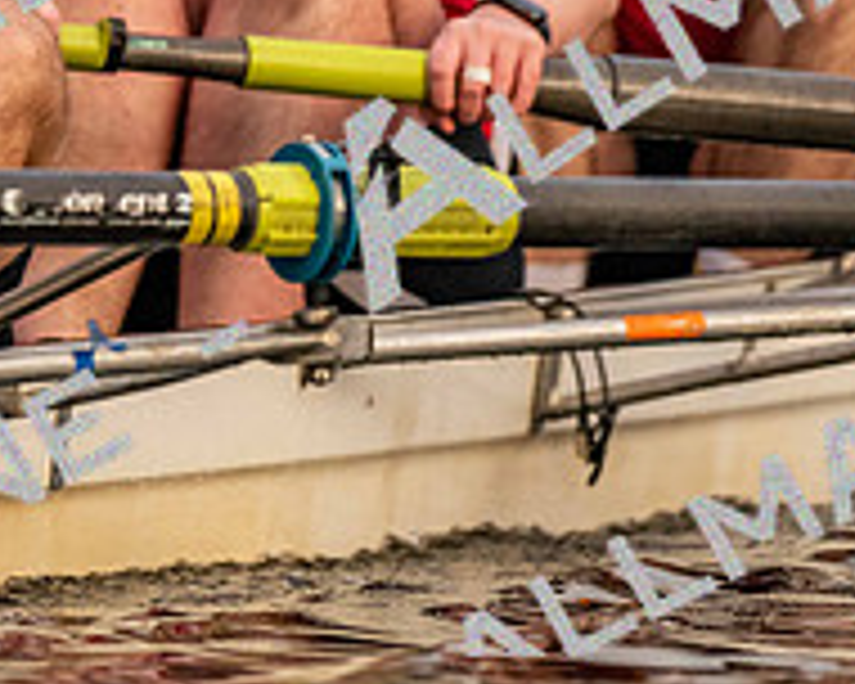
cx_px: -40
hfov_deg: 1.1
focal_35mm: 1716
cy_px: -115
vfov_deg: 0.9
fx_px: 43423
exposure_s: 1/2500
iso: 3200
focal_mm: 600
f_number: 4
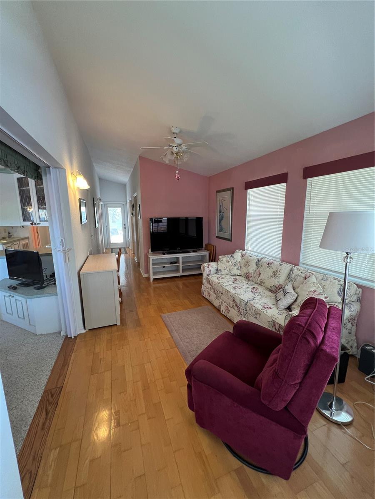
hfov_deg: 89.9
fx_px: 188
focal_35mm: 13
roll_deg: -0.1
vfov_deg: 106.2
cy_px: 250
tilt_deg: -10.3
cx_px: 188
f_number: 1.8
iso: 125
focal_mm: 1.57
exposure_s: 1/60
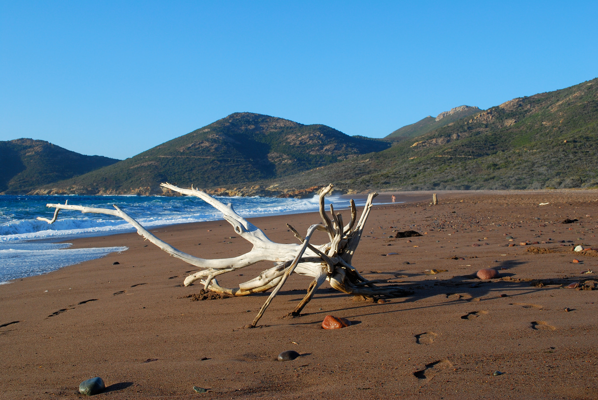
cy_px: 200
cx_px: 299
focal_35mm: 39
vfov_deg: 34.3
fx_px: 649
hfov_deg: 49.5
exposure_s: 1/250
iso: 160
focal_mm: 26
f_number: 8
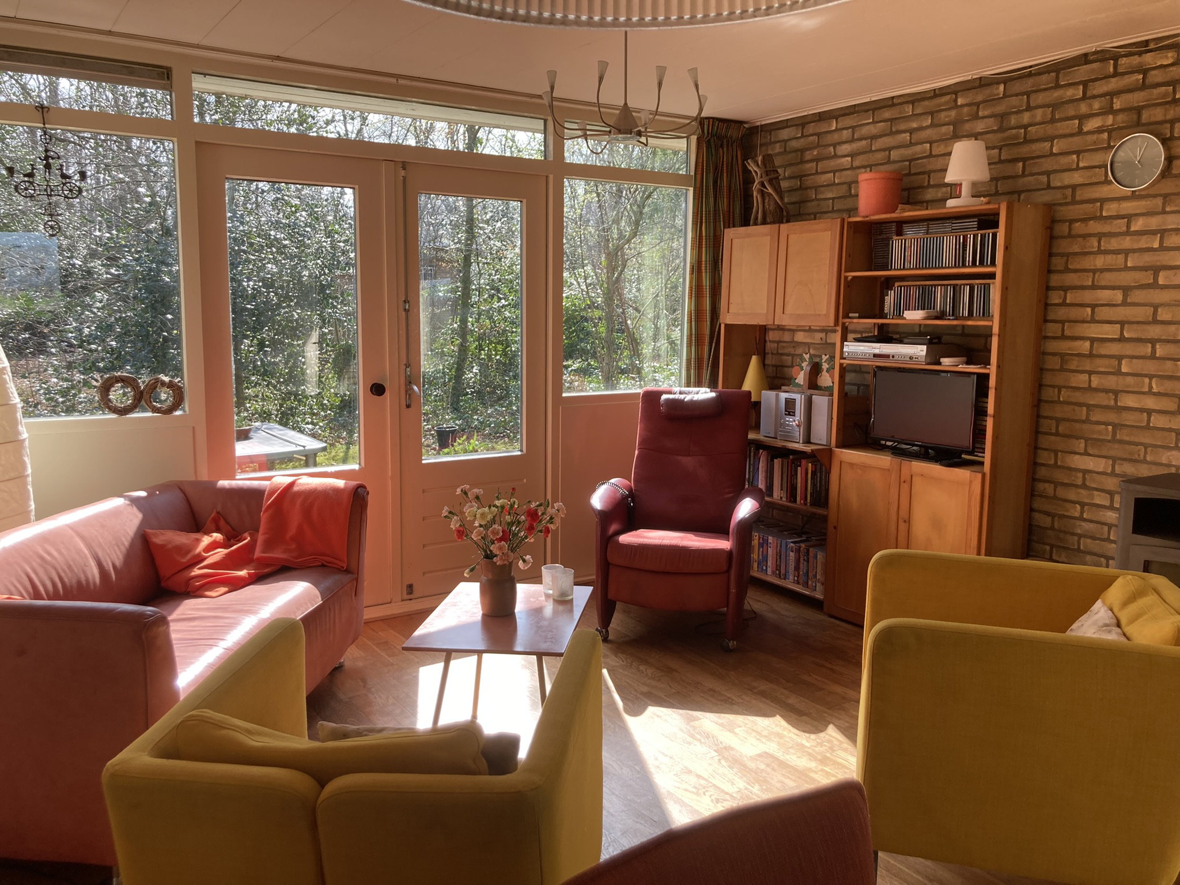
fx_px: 954
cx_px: 590
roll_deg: -0.5
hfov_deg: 63.4
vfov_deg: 49.7
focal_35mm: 28
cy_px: 442
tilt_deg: -6.6
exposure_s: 1/159
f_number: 1.8
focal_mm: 3.99
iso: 20
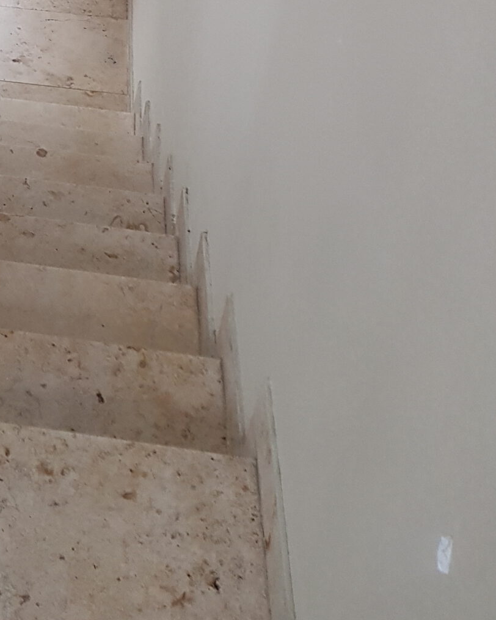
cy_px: -84
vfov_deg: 26.9
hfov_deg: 22.5
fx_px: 1174
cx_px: -54
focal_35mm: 64
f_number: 1.7
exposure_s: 1/33
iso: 160
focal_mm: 4.2
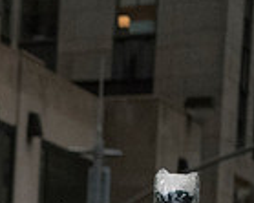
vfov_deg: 6.7
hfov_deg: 8.1
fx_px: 1705
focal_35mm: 227
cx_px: -250
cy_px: 315
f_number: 2.8
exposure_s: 1/4000
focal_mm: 58
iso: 10000
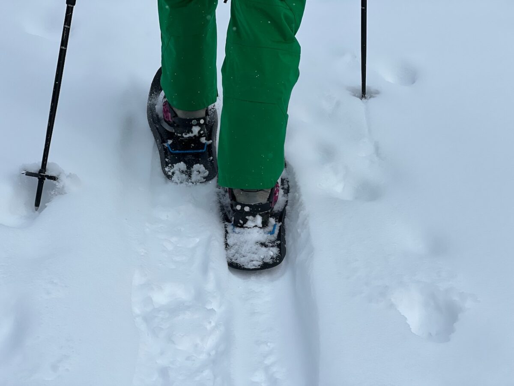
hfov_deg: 25.3
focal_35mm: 77
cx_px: 257
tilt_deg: -23.8
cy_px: 193
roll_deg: -1.3
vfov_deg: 19.1
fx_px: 1143
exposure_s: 1/1107
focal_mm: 9
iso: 32
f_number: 2.8
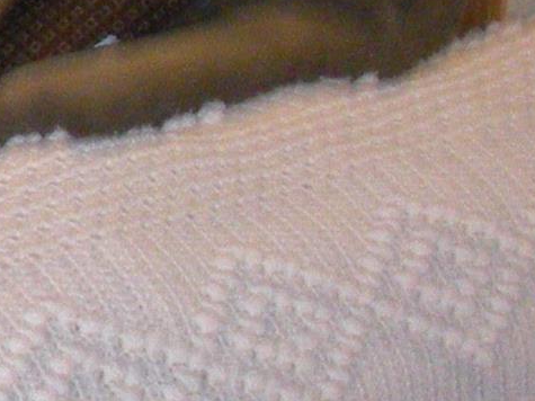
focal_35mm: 233
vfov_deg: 6.3
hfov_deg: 7.6
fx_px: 3600
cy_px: -139
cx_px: -987
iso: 348
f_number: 3.5
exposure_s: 1/30
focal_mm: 6.3
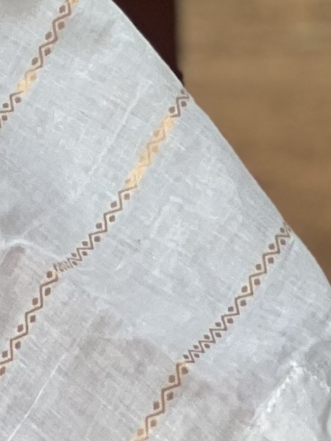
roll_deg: +1.7
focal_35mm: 497
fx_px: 6334
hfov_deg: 2.9
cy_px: -359
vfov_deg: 4.0
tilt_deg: -5.0
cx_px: -670
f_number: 2.8
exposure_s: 1/121
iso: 80
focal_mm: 9
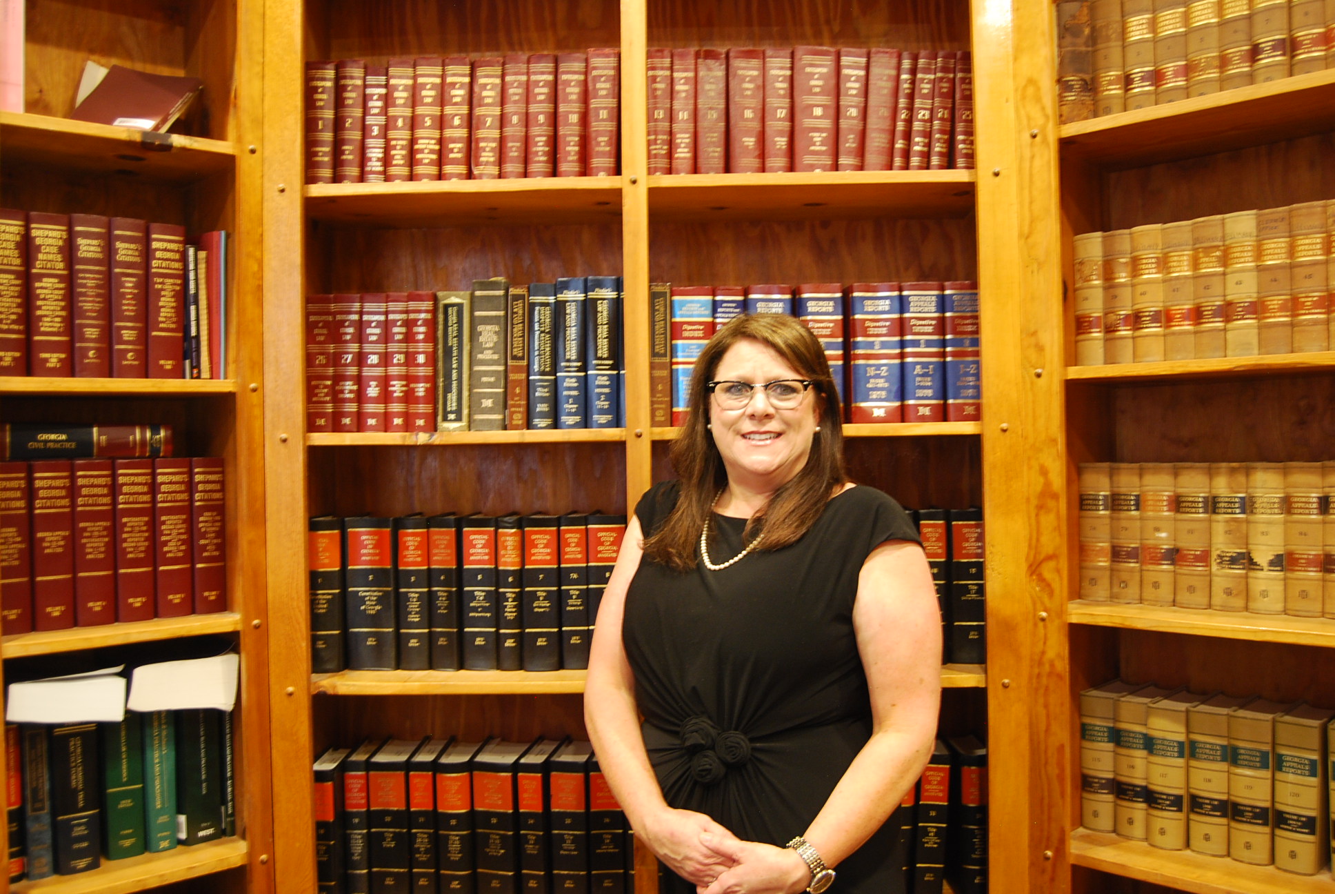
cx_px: 668
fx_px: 1114
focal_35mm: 30
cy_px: 447
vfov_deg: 43.7
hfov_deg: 61.9
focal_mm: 20
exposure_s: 1/6
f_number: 3.8
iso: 400
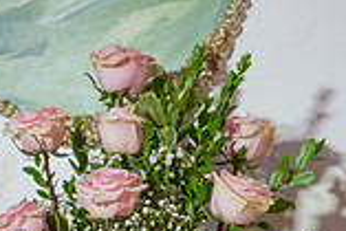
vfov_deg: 11.1
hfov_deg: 17.2
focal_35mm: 118
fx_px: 1135
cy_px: 371
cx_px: 75
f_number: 2.8
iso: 640
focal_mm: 32
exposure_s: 1/200
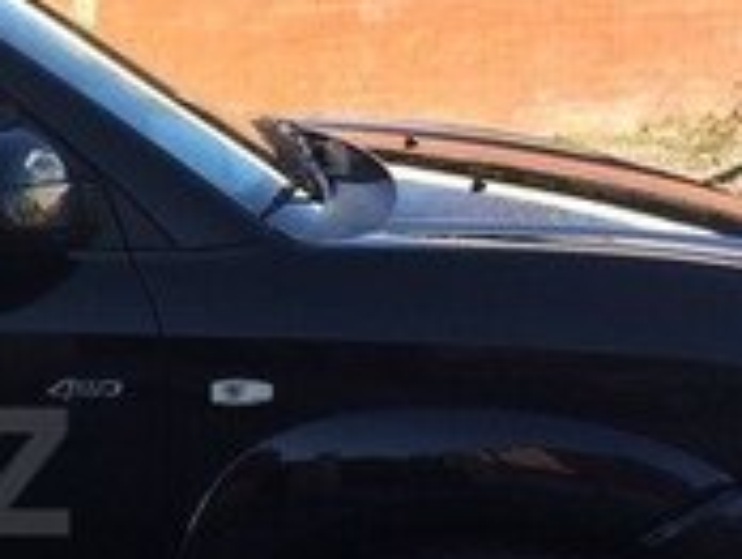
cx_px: -367
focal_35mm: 110
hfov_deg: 16.3
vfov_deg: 13.4
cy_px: 472
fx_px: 2361
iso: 32
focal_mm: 4.15
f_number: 2.2
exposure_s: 1/954
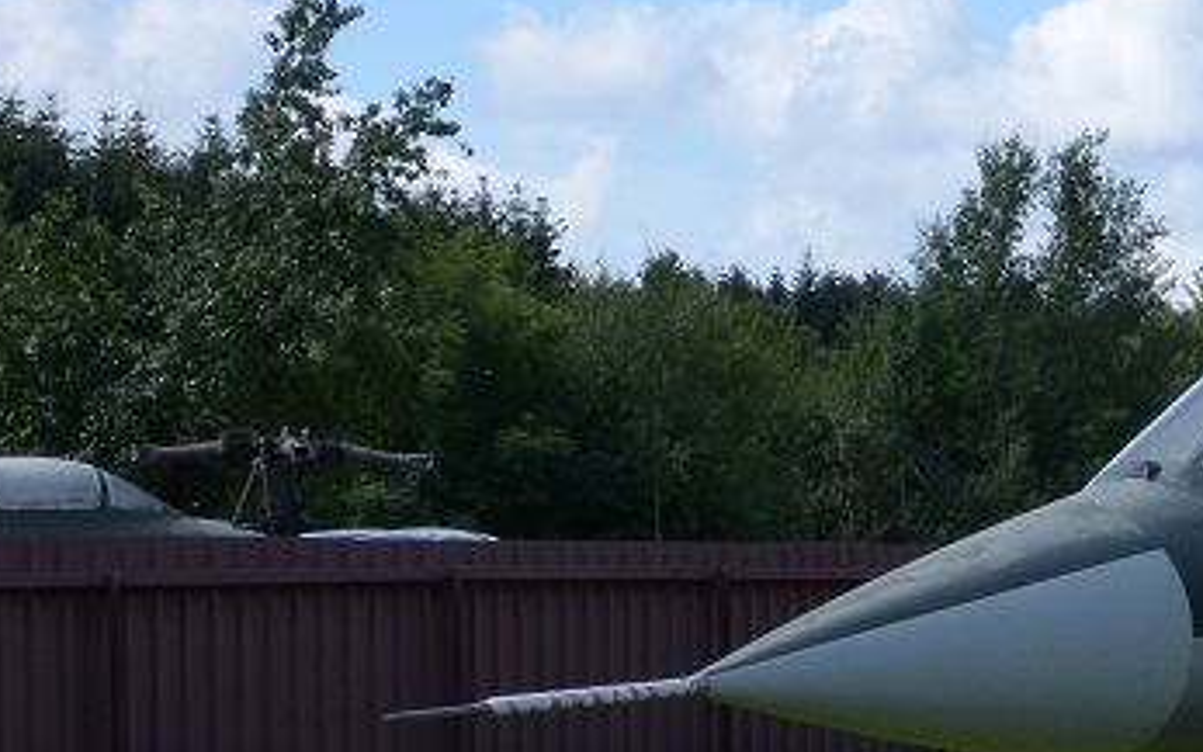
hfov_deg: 16.6
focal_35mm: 117
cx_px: 1664
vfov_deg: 11.2
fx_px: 3837
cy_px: 516
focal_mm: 26
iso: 720
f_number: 18
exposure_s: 1/100
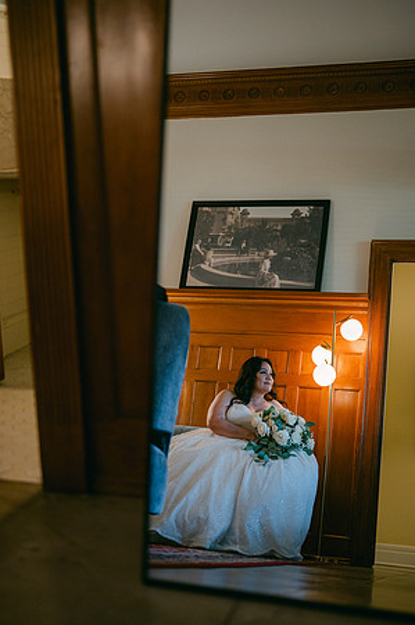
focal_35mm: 50
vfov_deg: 39.6
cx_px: 208
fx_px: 867
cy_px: 312
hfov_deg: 26.9
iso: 720
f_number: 1.8
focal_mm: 50
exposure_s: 1/125
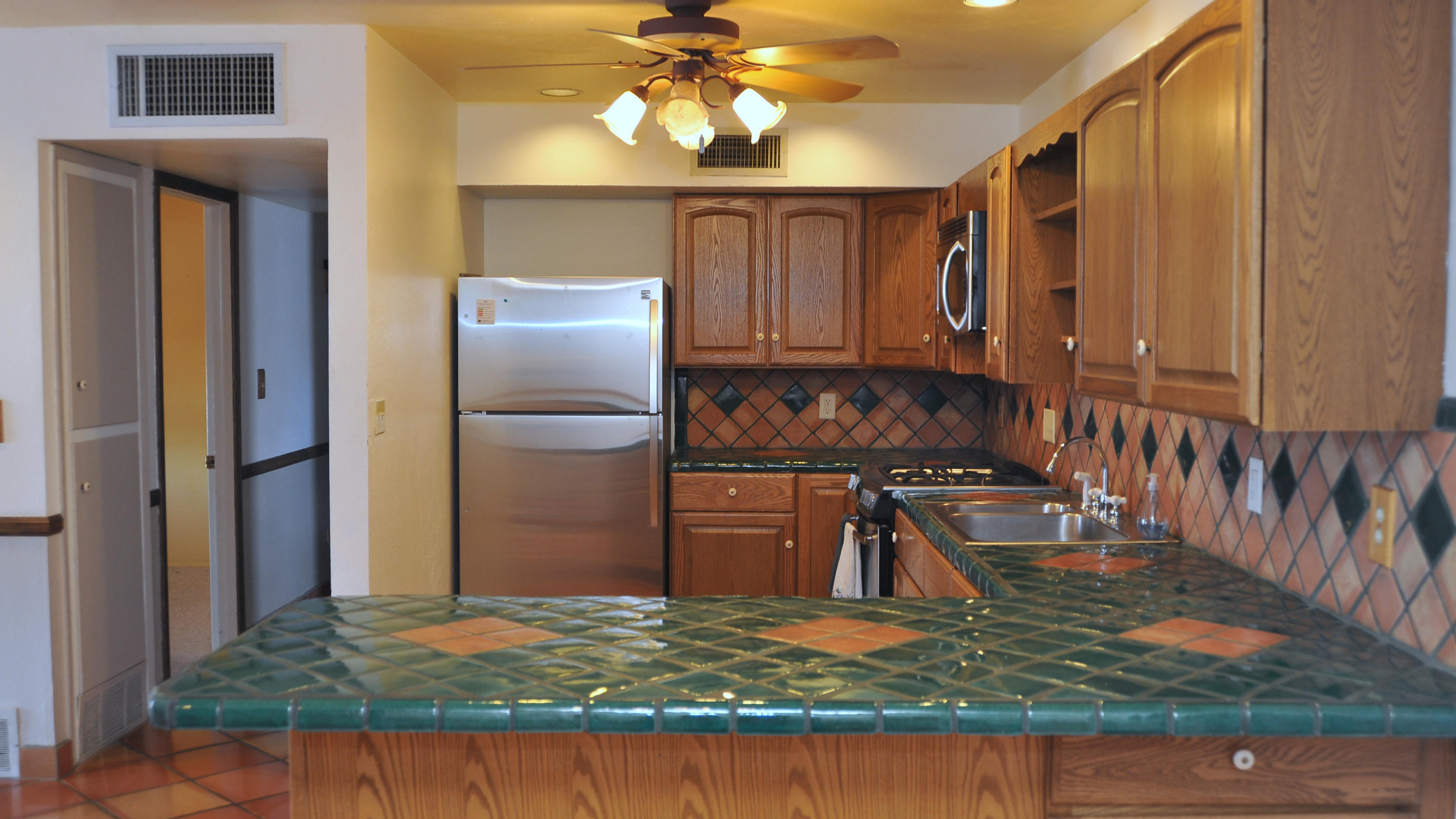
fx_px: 1428
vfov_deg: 32.0
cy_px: 409
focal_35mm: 37
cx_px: 730
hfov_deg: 54.0
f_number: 4.5
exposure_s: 1/30
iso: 640
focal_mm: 35
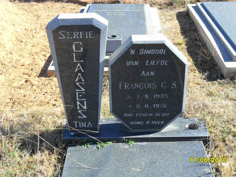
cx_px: 118
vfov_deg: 28.1
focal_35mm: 52
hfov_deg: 36.8
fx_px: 355
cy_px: 88
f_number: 5
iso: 100
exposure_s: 1/180
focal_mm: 9.3
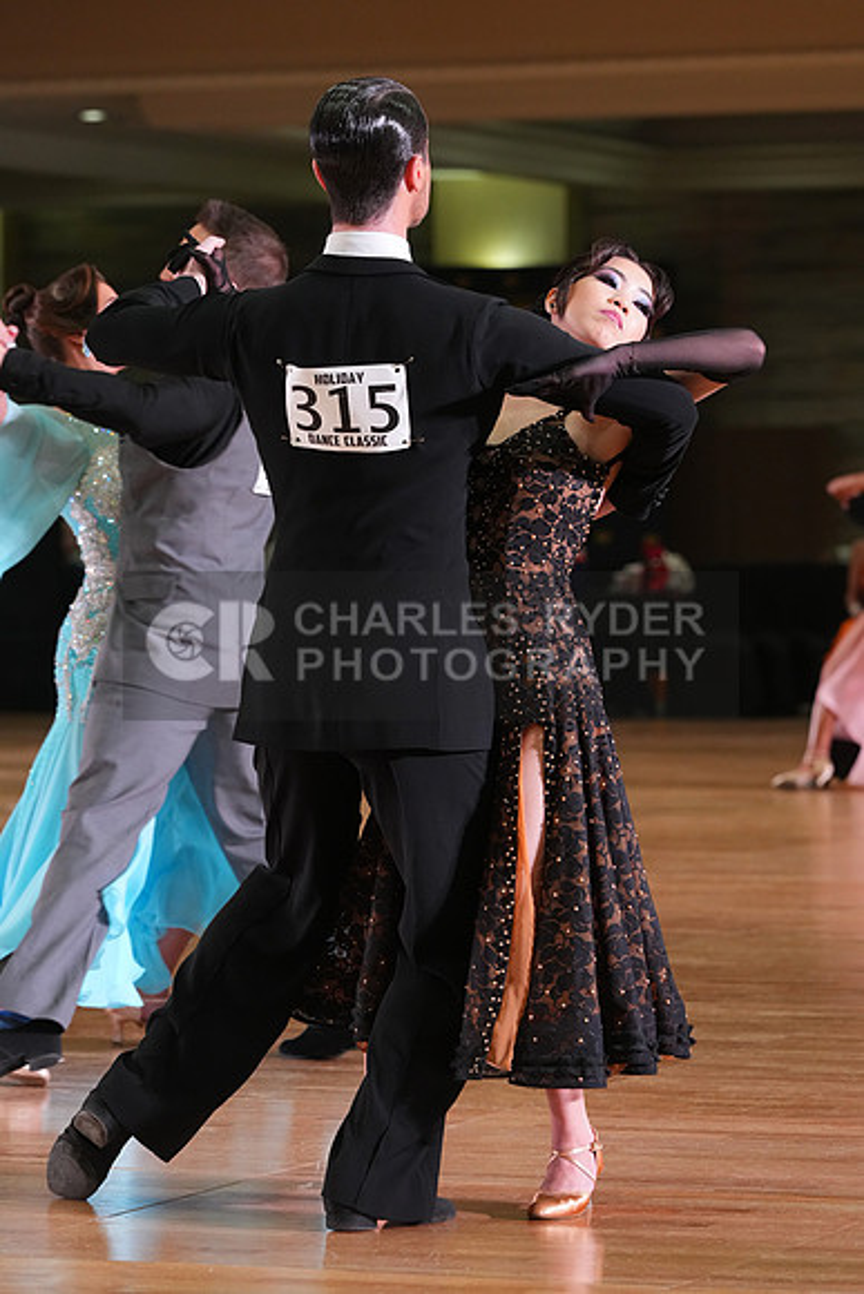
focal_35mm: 154
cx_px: 432
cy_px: 647
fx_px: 5540
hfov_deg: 8.9
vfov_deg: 13.3
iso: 3200
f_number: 5.6
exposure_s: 1/200
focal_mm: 154
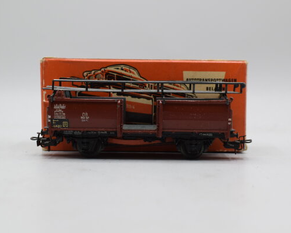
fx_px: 513
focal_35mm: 60
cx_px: 160
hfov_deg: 31.7
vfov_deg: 25.5
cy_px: 117
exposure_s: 1/250
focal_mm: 35
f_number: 8
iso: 500
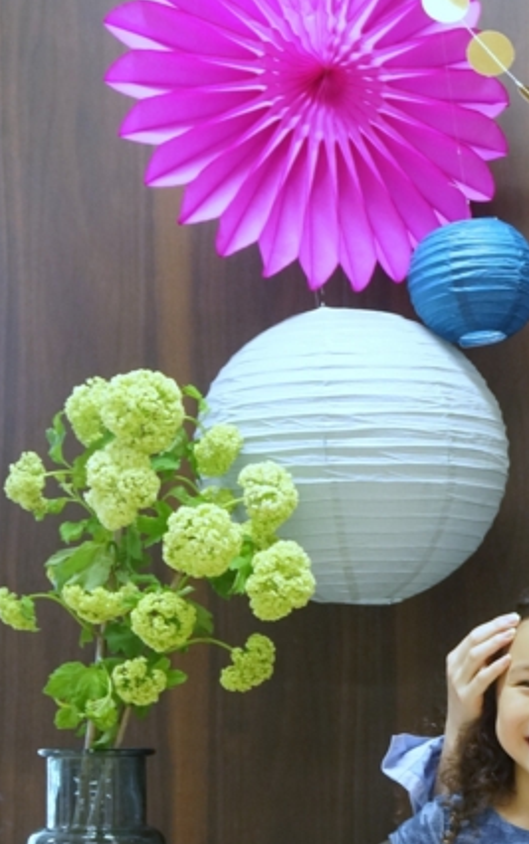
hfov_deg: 14.4
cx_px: 652
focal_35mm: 88
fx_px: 2026
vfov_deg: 23.1
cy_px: 707
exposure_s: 1/60
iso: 800
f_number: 4.5
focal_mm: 24
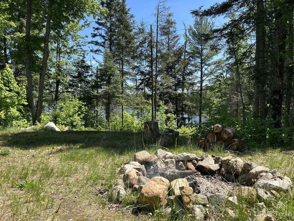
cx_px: 147
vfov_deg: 53.1
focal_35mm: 26
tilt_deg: -2.6
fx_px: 221
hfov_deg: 67.3
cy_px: 110
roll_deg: +0.5
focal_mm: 5.7
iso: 50
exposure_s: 1/1645
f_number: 1.5
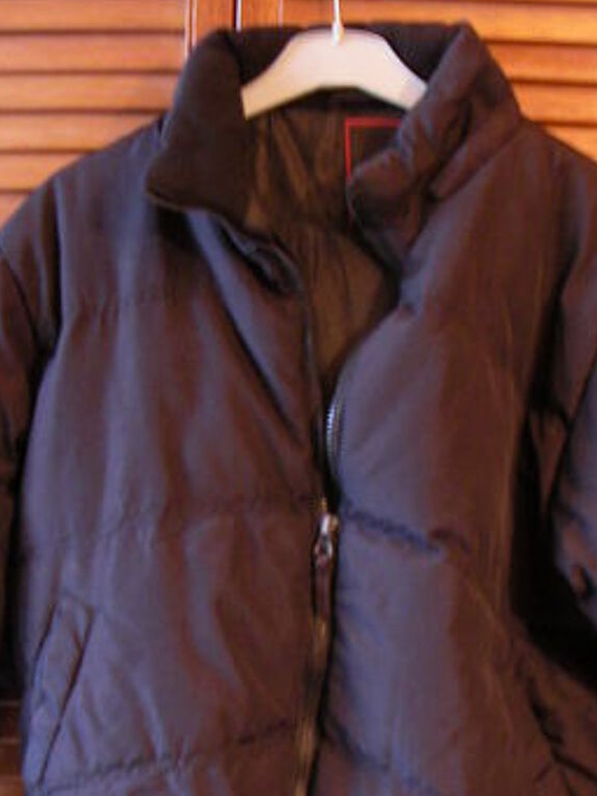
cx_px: 329
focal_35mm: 72
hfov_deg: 20.4
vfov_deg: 26.8
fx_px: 1656
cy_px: 558
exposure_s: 1/2
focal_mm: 6.3
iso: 200
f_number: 3.5
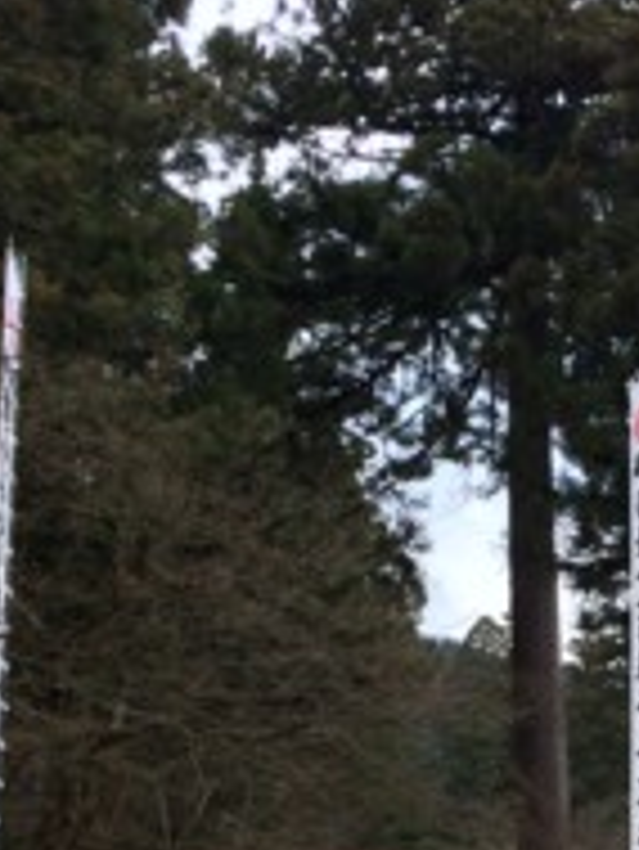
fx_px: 1696
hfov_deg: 20.9
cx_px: 585
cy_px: 765
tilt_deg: +9.5
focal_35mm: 69
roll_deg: +1.8
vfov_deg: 27.2
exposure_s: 1/120
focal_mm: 4.15
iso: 50
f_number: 2.2
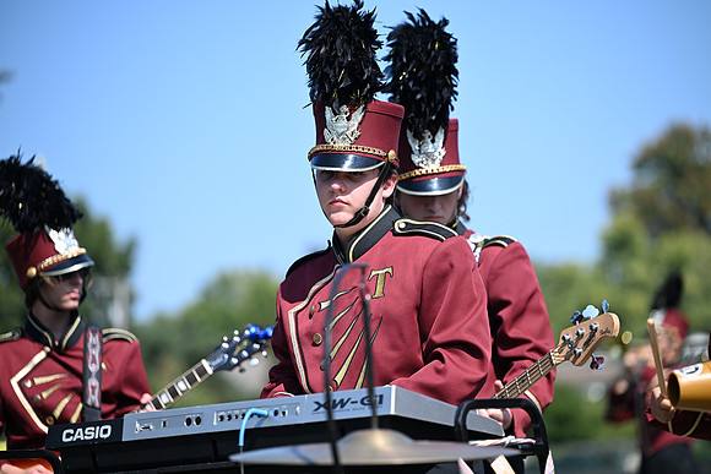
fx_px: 3062
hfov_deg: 13.2
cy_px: 237
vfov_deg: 8.9
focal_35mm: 155
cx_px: 356
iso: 200
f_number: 3.2
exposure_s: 1/2000
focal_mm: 155
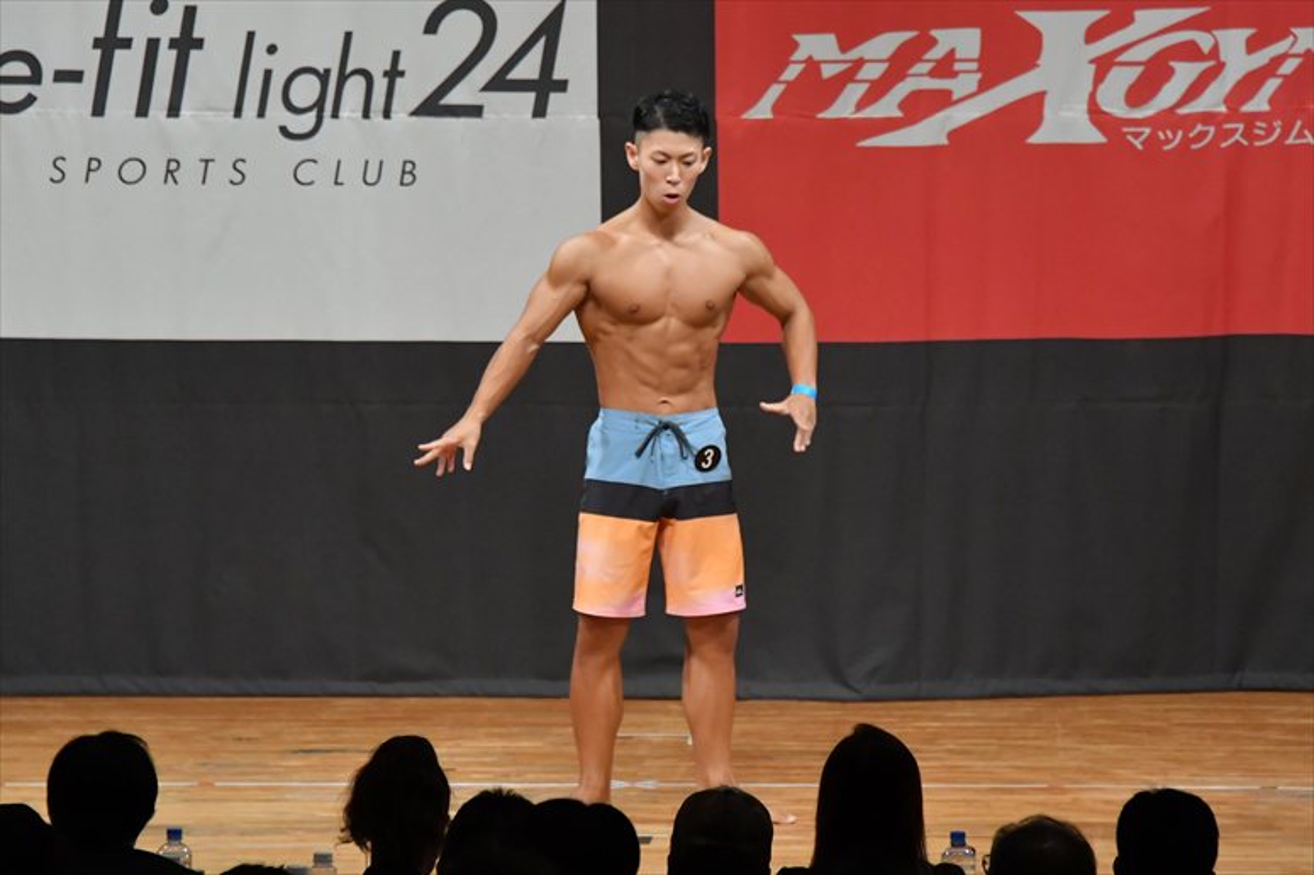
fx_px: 9850
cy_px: 438
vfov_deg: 5.1
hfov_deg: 7.6
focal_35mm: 270
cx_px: 657
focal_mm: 180
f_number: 5.6
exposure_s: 1/400
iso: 6400
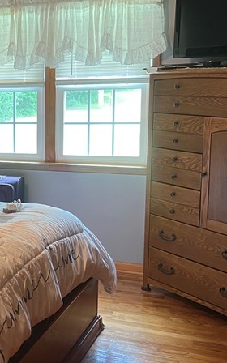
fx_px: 624
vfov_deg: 32.5
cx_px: -73
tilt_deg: -9.9
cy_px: 190
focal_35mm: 63
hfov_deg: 19.0
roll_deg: +2.0
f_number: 1.5
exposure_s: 1/60
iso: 250
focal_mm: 5.7
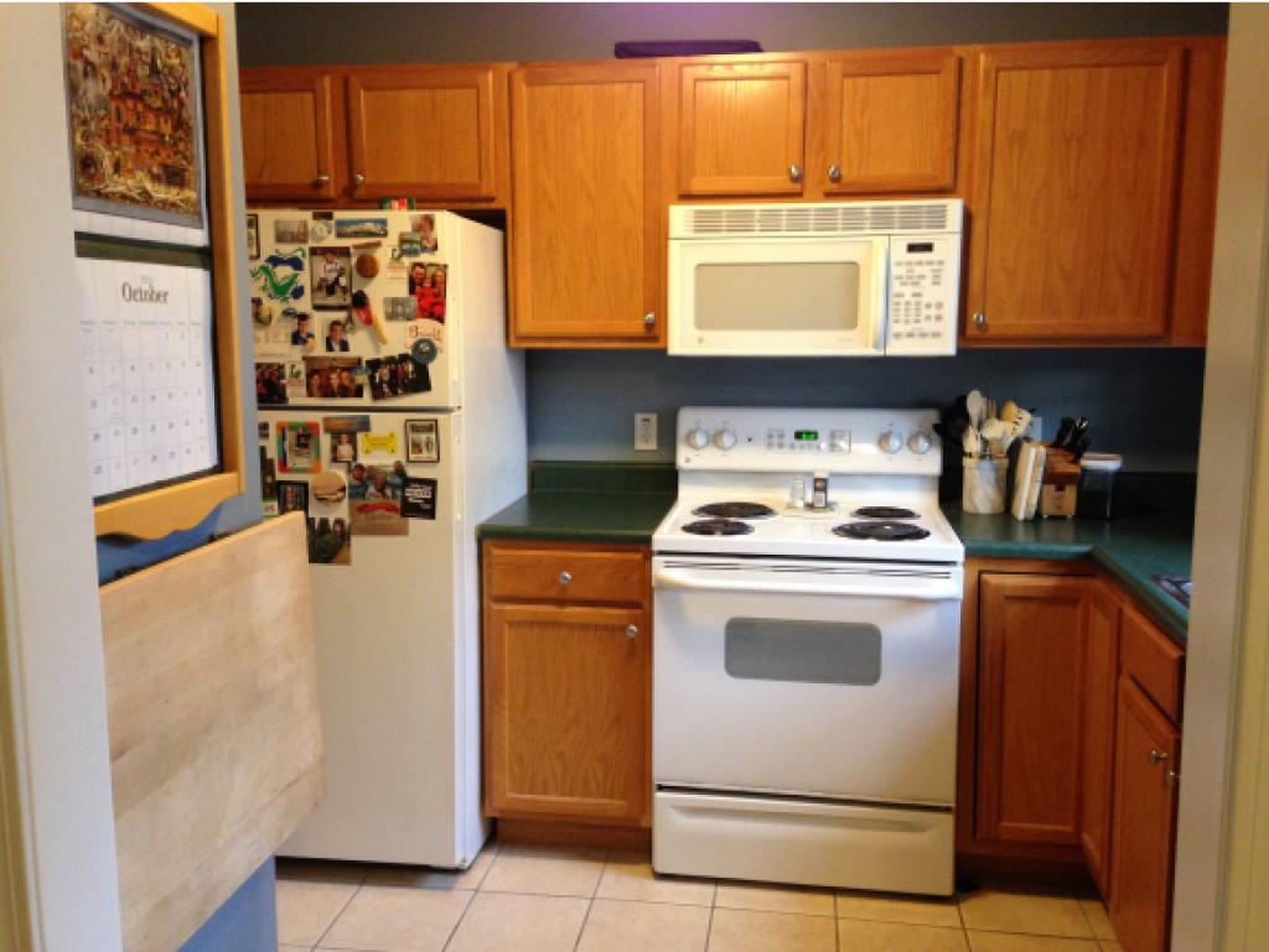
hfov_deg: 55.3
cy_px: 476
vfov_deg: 43.0
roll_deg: +0.8
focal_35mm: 33
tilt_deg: -8.0
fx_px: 1210
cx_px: 634
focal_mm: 4.12
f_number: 2.4
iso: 250
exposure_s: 1/20
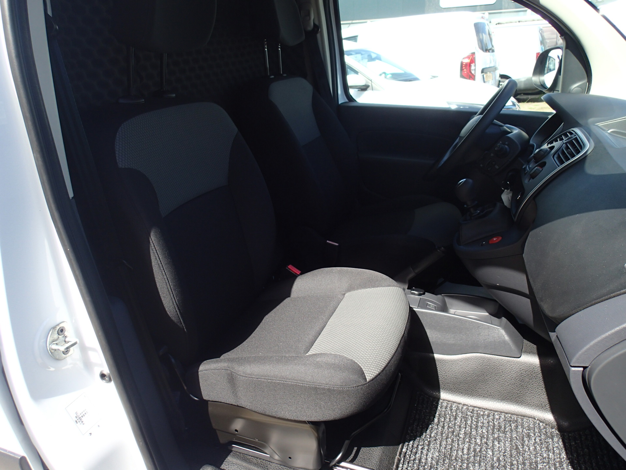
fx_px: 452
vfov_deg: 54.9
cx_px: 313
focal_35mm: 25
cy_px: 235
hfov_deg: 69.4
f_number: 2.8
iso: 100
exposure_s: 1/400
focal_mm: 4.5
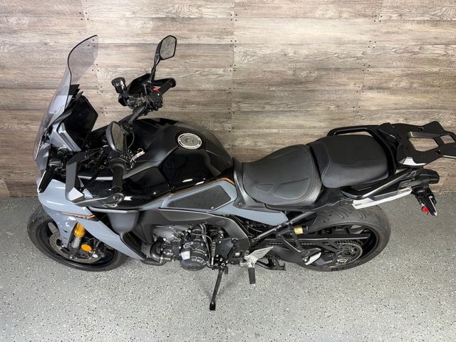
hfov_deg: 71.6
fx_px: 316
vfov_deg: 56.8
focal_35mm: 24
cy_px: 171
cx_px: 228
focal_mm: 6.76
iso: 80
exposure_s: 1/18
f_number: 1.78
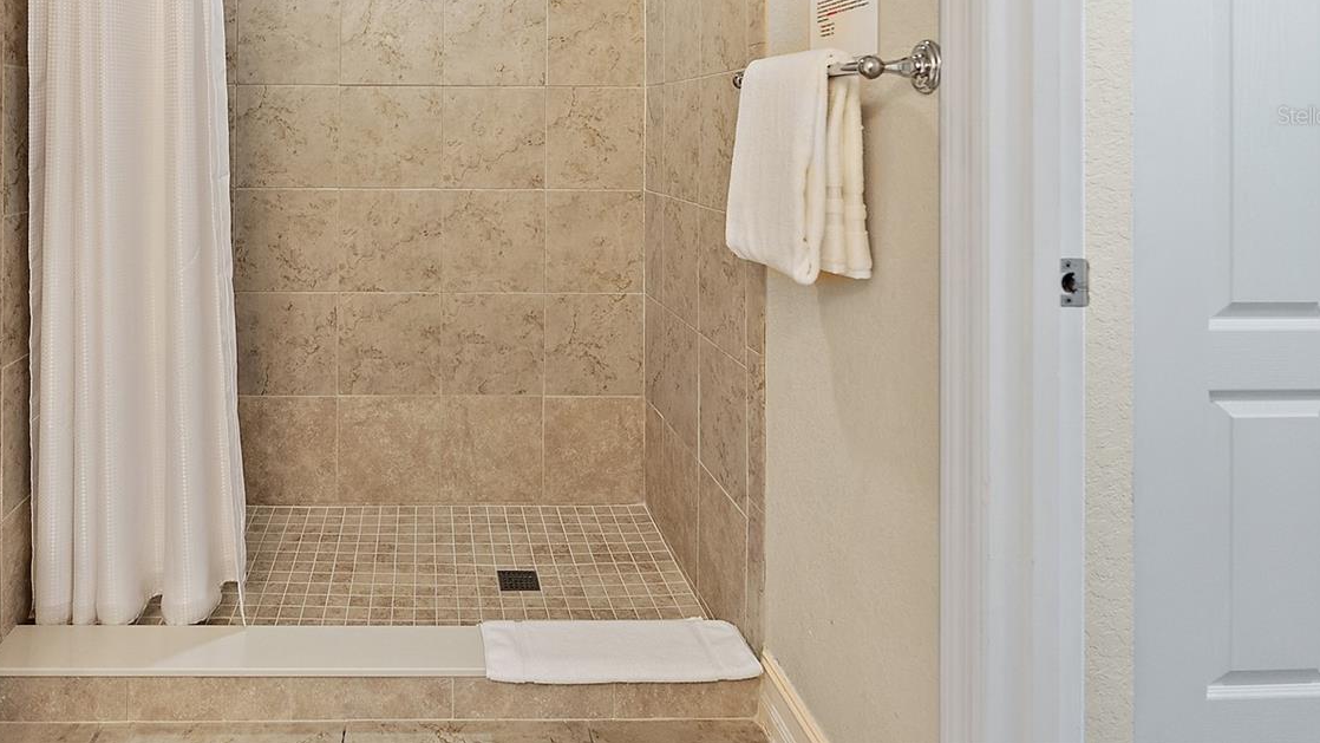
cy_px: 115
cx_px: 438
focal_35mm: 25
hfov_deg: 72.3
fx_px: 866
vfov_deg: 43.5
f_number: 4
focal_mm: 16.5
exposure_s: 1/25
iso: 1600
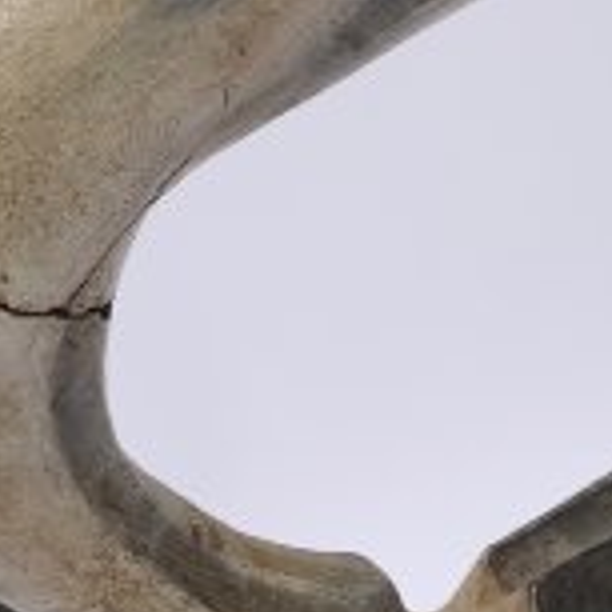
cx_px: 190
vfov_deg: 5.0
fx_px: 6681
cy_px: -1320
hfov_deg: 5.2
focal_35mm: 334
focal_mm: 50
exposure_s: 1/80
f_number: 6.3
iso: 100
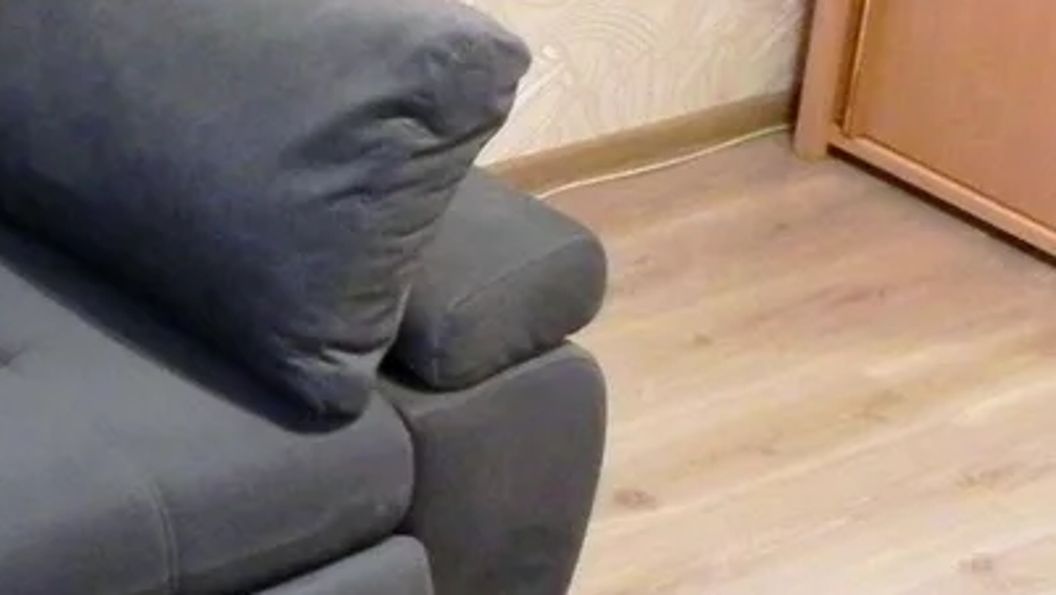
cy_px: -116
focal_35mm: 113
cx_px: -198
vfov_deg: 10.6
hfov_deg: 18.0
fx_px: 3166
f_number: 2.8
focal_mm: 4.6
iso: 400
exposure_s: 1/28.8
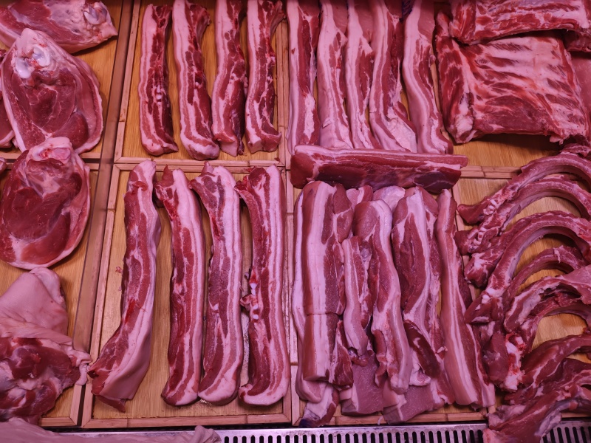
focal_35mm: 26
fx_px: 444
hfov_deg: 67.3
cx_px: 296
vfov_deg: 53.1
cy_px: 222
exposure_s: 1/1057
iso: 50
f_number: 1.5
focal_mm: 4.94
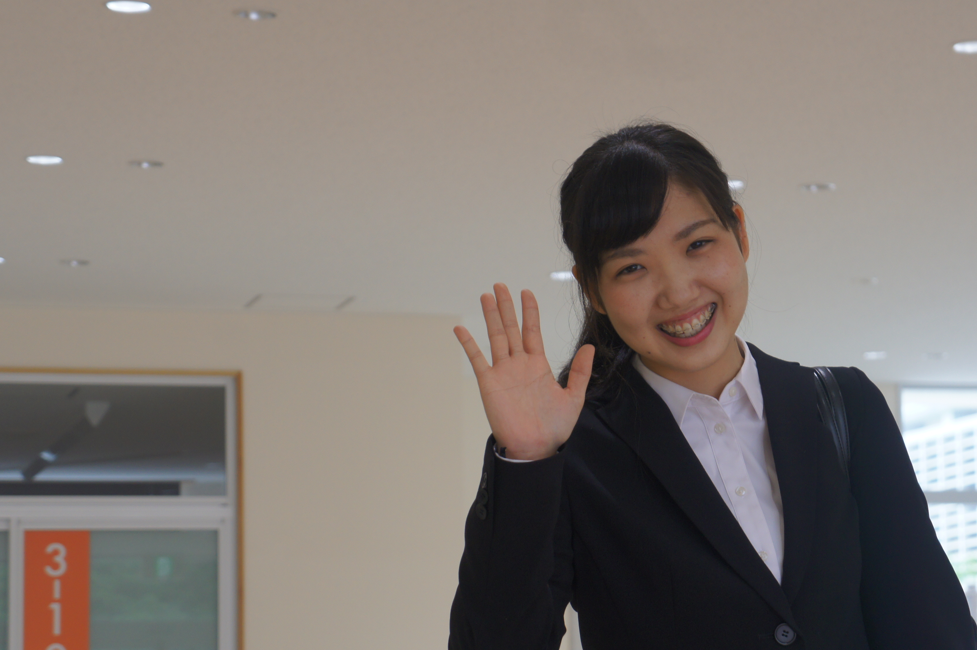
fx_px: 3056
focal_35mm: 113
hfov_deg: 18.2
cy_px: 403
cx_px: 571
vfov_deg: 12.1
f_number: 5.6
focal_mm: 55
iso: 250
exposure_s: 1/100
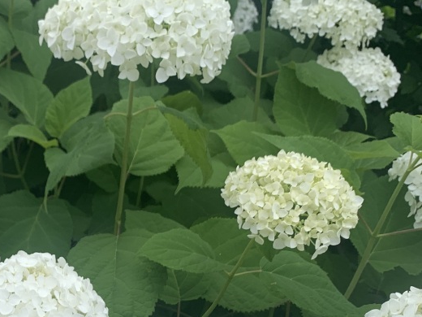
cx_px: 41
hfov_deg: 30.7
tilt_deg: -25.4
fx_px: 731
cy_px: 300
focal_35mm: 60
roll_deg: -0.9
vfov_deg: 23.6
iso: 25
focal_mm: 4.25
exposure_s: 1/928
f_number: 1.8
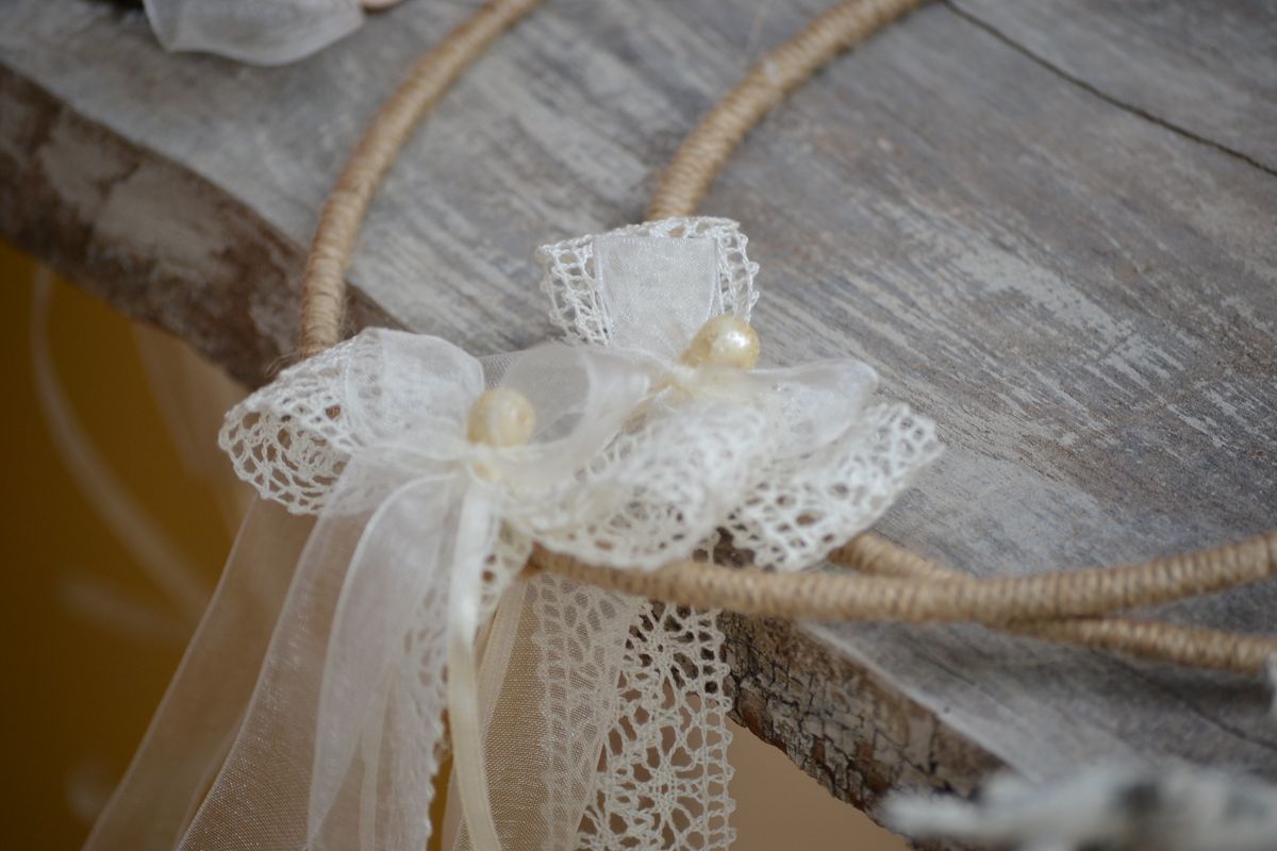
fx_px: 6651
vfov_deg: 7.3
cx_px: 638
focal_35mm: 188
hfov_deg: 11.0
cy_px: 426
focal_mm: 125
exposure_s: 1/125
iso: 320
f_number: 5.6
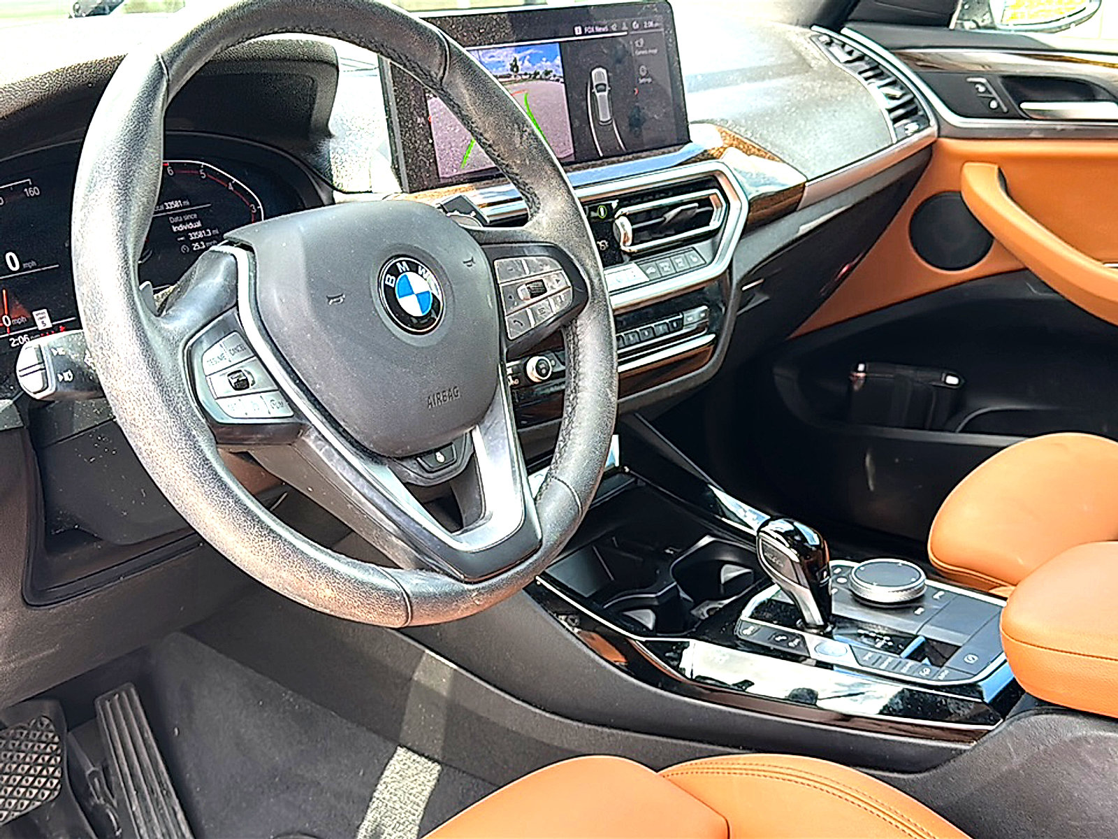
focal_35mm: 35
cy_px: 420
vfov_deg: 40.7
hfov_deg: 52.6
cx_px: 559
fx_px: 1130
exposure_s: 1/443
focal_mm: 6.86
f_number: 1.78
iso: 100
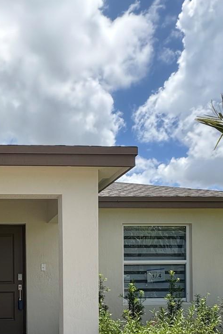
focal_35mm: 33
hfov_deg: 36.7
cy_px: 274
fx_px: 306
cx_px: 10
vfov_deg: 52.9
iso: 50
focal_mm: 2.22
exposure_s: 1/1449
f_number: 2.2
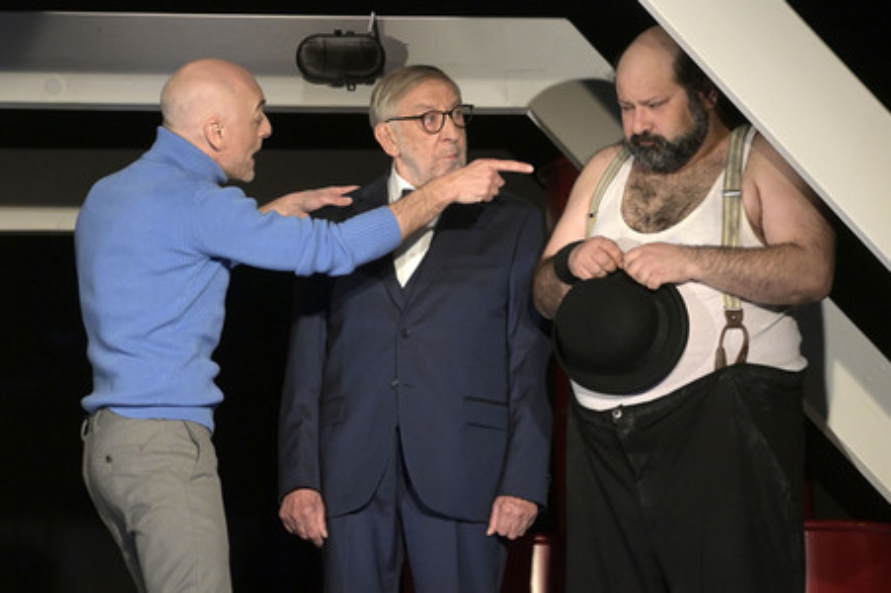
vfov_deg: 6.2
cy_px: 296
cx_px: 446
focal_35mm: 220
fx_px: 5441
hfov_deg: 9.4
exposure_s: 1/400
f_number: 5.6
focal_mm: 220
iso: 8000
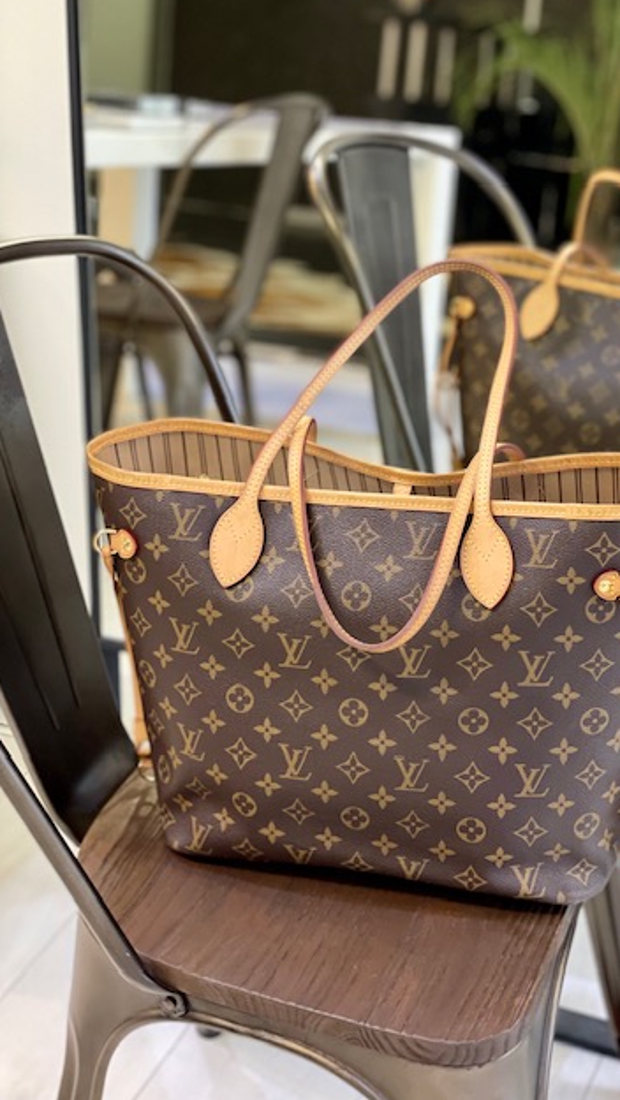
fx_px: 1694
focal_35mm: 58
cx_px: 419
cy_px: 540
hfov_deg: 20.7
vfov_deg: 36.0
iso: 160
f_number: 2
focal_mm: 6
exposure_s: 1/33
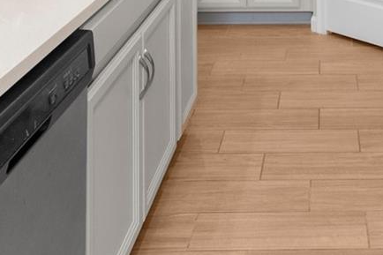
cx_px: 332
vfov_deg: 18.3
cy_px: -197
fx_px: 627
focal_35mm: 59
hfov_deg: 32.5
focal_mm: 16
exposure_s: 1/10
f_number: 8
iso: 400
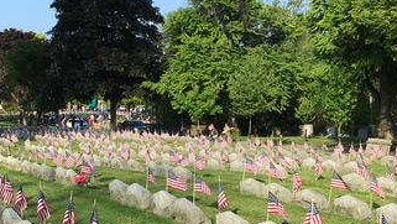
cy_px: 182
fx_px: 664
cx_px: 145
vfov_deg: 18.9
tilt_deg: -5.6
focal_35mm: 63
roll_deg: +0.2
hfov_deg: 33.1
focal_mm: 4.15
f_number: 2.2
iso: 25
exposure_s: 1/1166
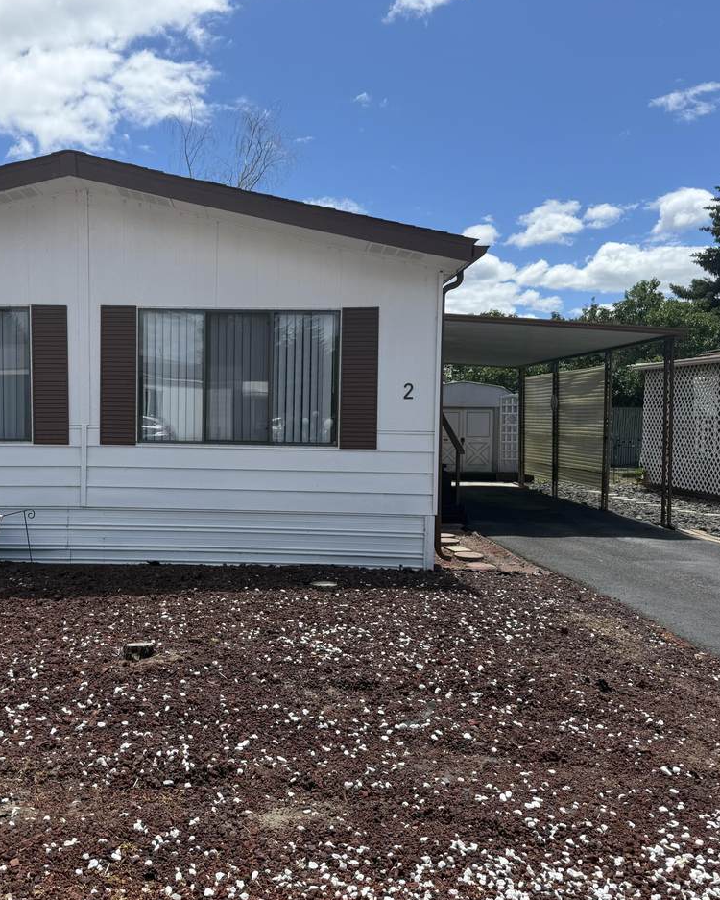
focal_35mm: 32
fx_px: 852
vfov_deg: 55.7
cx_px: 220
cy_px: 449
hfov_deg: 44.9
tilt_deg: -1.0
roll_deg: -1.2
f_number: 1.78
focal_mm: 6.76
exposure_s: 1/5714
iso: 80
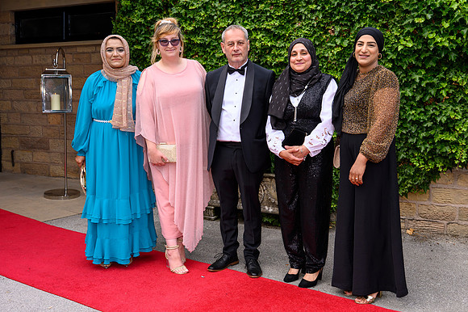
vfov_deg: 34.2
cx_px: 246
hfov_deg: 49.6
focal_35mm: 39
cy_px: 151
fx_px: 507
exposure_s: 1/125
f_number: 6.3
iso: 140
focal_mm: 34.5
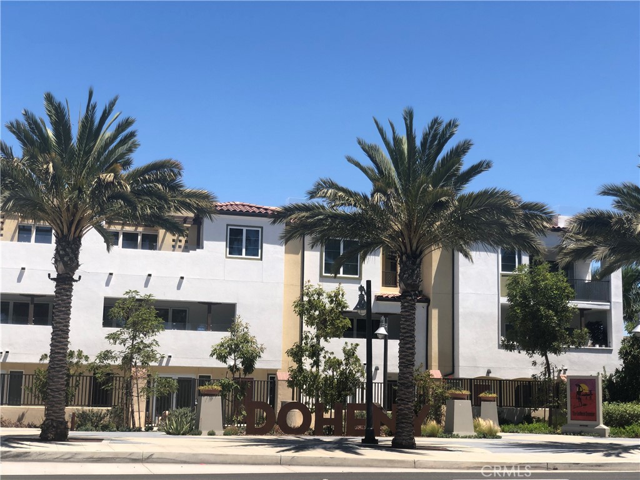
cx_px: 320
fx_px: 961
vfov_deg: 28.0
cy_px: 240
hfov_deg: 36.8
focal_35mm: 52
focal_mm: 6
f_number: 2.4
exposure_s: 1/1066
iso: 16
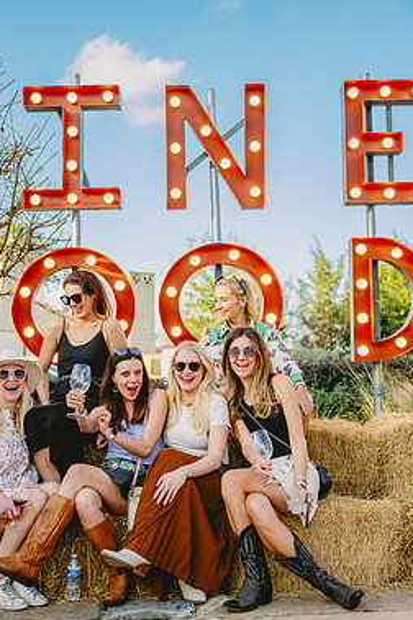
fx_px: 757
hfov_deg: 30.5
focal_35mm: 44
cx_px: 179
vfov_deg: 44.4
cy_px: 341
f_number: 2.8
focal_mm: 37
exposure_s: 1/6400
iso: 1250
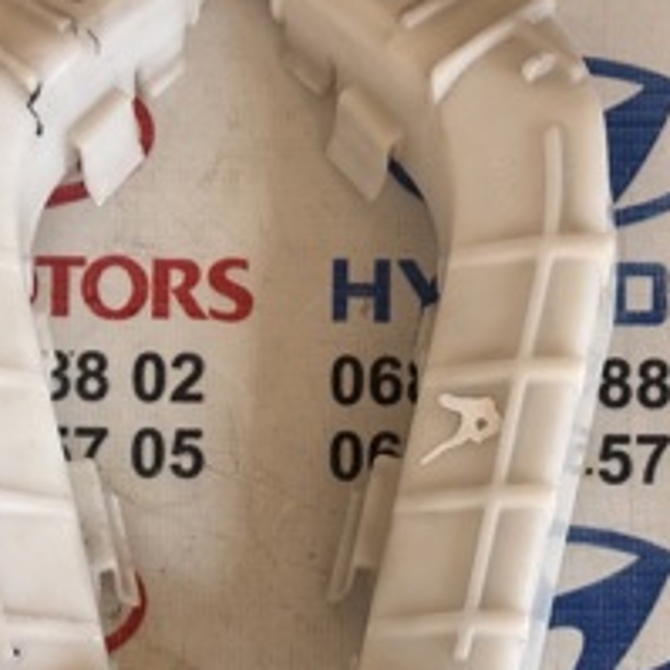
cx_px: 246
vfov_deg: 11.7
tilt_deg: -85.5
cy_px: 561
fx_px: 3241
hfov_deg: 11.8
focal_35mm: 148
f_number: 1.6
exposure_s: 1/82
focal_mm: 5.96
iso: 50
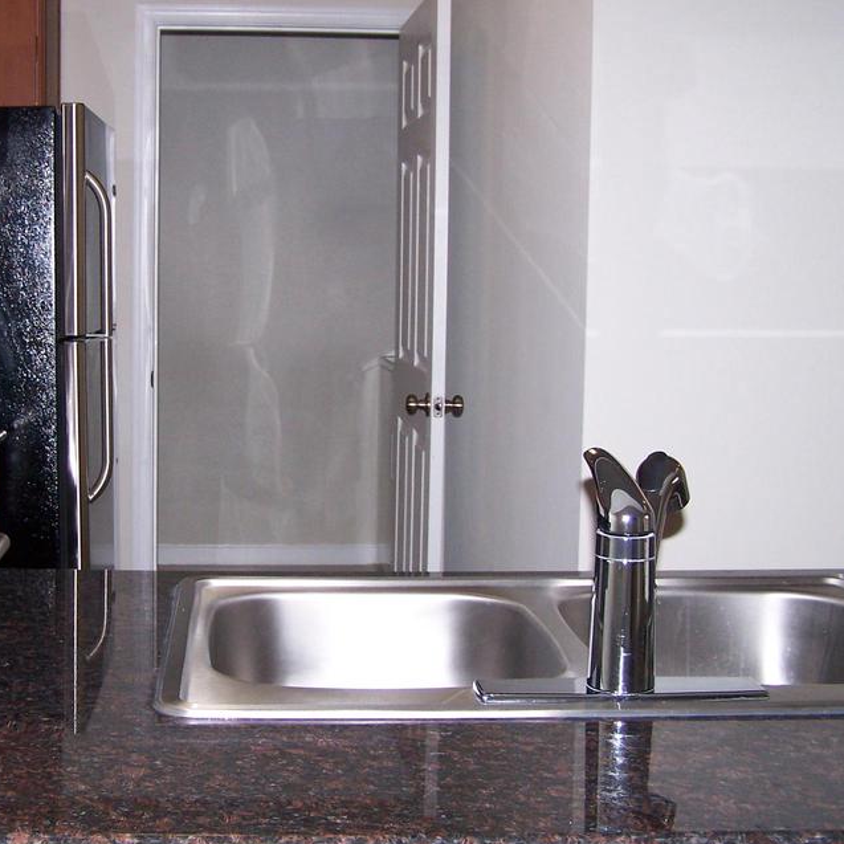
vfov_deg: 31.6
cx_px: 282
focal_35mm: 54
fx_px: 1490
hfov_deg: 31.4
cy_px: 371
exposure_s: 1/60
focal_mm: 6.3
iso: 140
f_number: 2.8
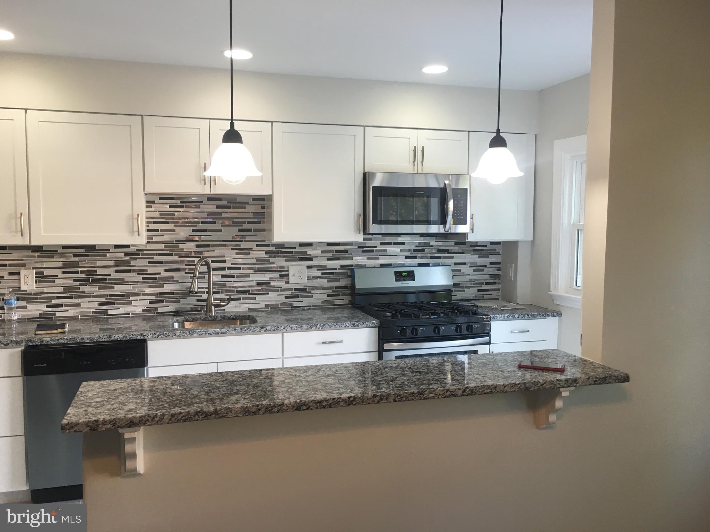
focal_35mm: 29
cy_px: 266
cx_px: 355
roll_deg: -0.4
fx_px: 595
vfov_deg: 48.2
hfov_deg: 61.7
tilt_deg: -3.8
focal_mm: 4.15
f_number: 2.2
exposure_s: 1/33
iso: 40
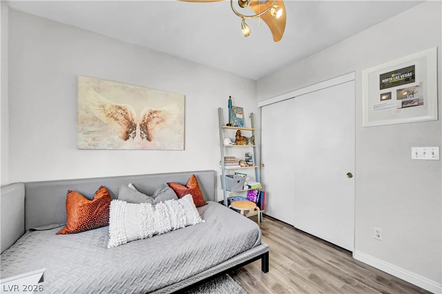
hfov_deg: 104.3
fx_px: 172
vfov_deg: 81.1
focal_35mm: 14
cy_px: 147
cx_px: 221
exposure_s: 1/13
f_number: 8
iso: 800
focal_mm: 14
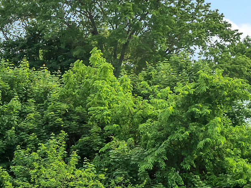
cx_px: -34
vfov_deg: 11.9
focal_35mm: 120
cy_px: 261
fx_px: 870
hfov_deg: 15.9
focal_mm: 12.29
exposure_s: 1/100
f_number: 5
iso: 100
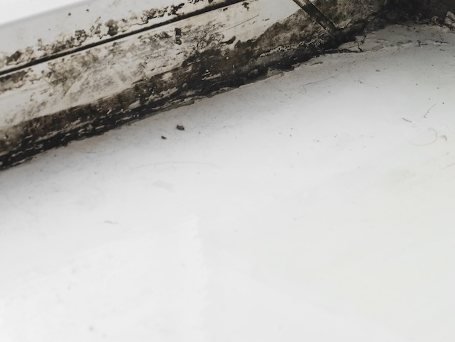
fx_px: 1854
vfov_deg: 10.3
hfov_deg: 13.9
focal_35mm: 141
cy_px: -75
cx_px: 379
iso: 200
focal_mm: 50
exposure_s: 1/25
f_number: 10
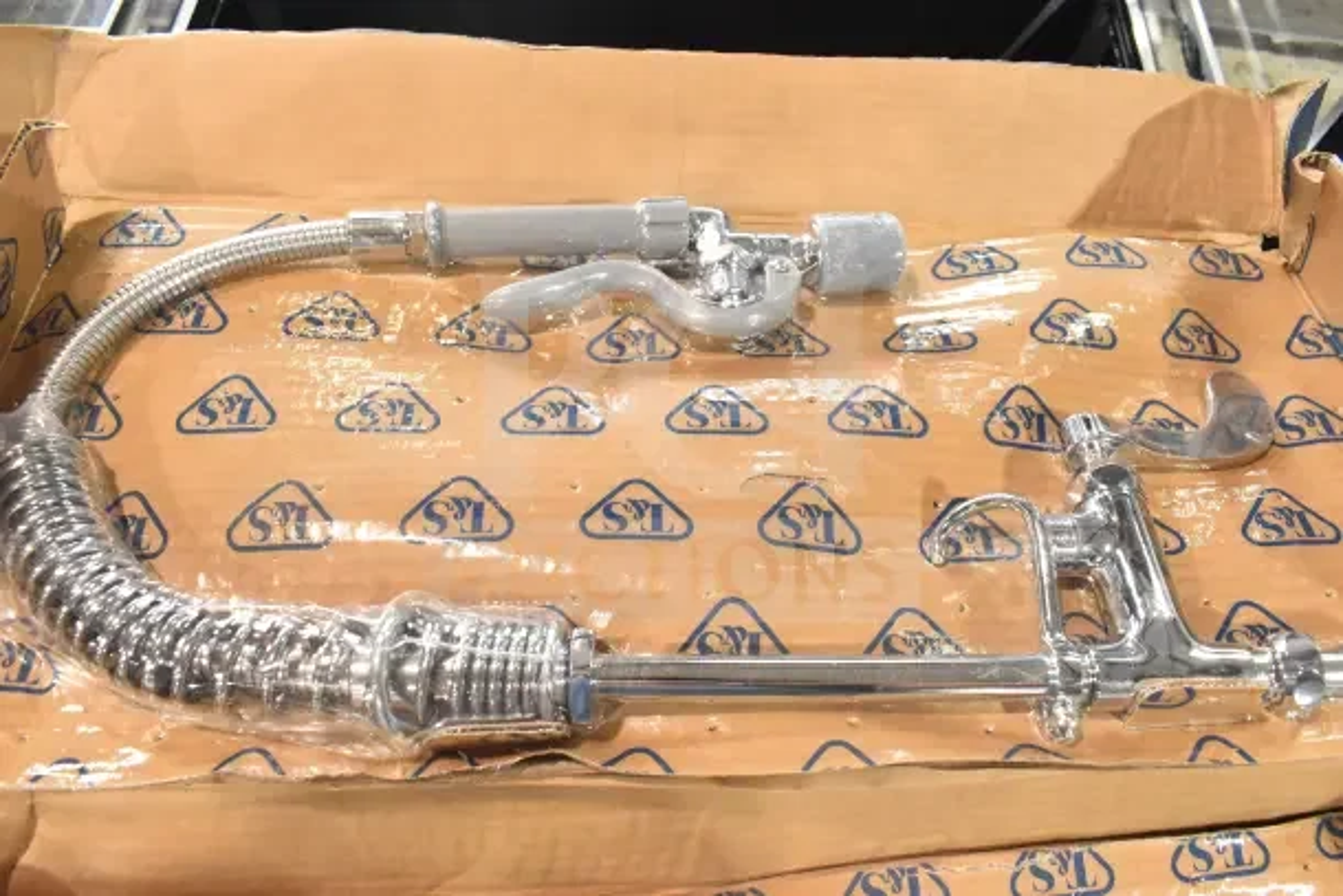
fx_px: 1007
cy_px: 448
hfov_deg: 67.4
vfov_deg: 48.0
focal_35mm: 27
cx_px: 672
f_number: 7.1
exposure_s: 1/200
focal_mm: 18
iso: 6400
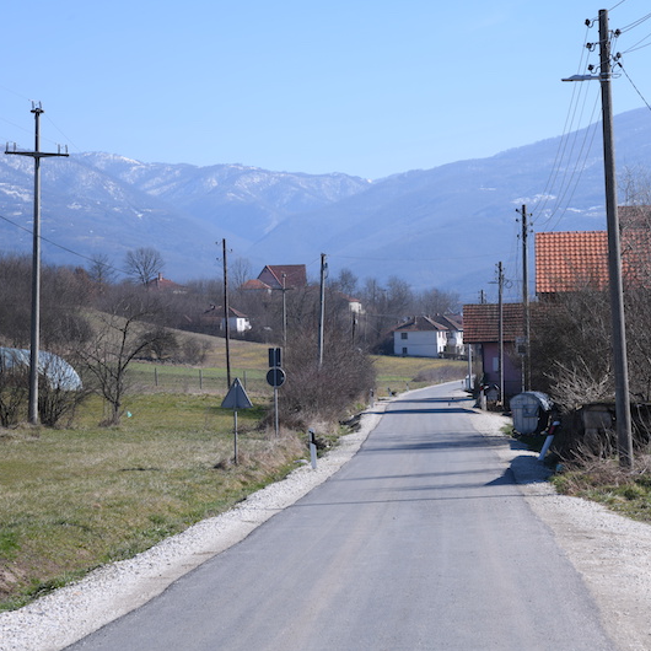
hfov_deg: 16.0
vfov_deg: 16.0
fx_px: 2319
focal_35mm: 109
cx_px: 419
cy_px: 326
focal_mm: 85
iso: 64
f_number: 11
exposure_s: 1/80
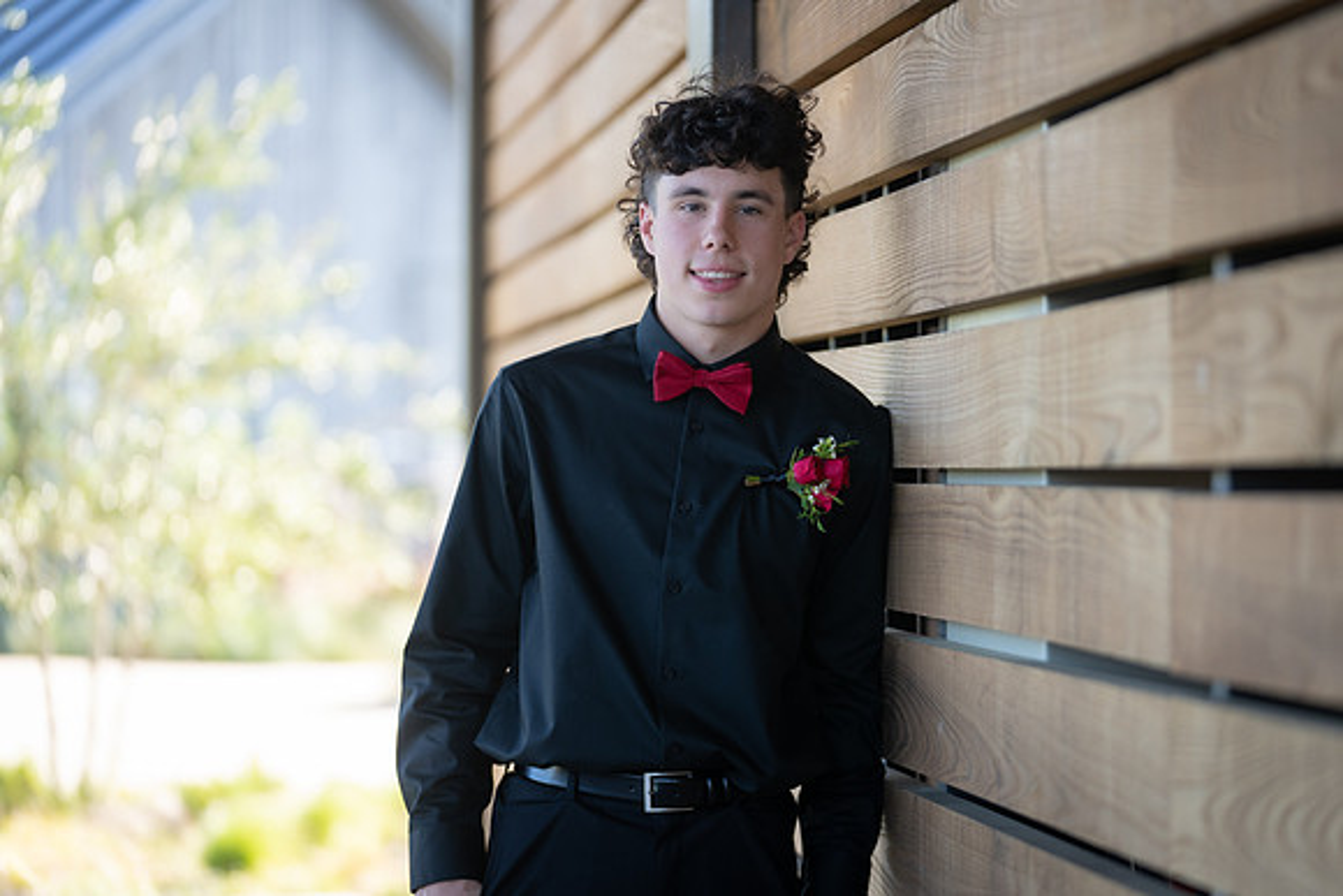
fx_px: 4887
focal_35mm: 131
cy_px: 448
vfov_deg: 10.5
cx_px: 672
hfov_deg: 15.6
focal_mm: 126
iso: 250
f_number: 2.8
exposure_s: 1/320
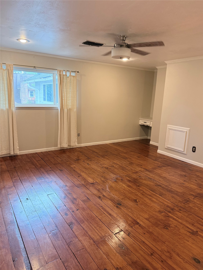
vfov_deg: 71.6
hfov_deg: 56.8
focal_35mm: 24
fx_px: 188
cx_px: 102
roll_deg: -3.0
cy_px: 135
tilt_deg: -9.8
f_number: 1.78
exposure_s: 1/60
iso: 320
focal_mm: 6.76
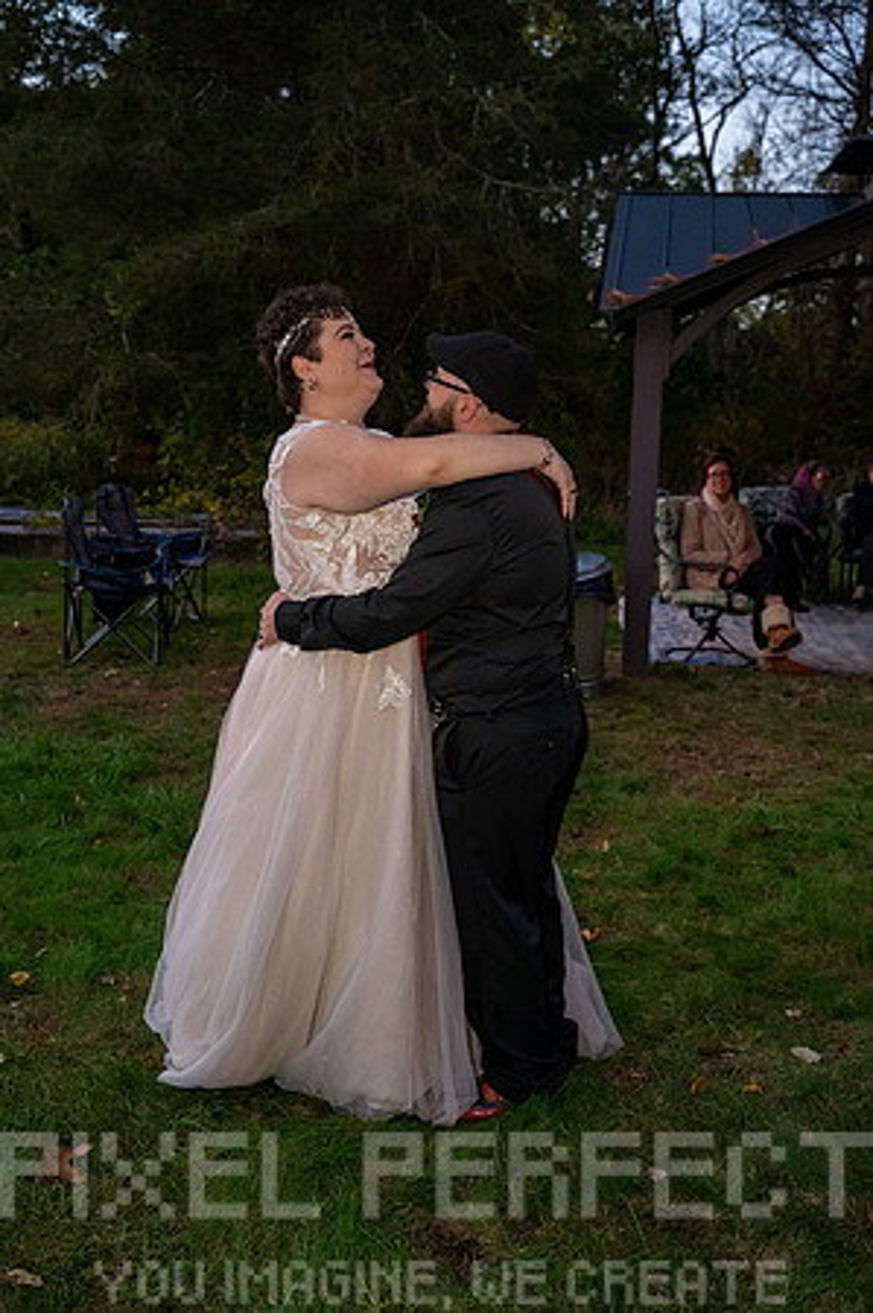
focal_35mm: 38
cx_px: 436
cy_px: 656
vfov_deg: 50.7
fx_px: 1385
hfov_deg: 35.0
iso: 10000
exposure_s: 1/60
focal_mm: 38
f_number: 4
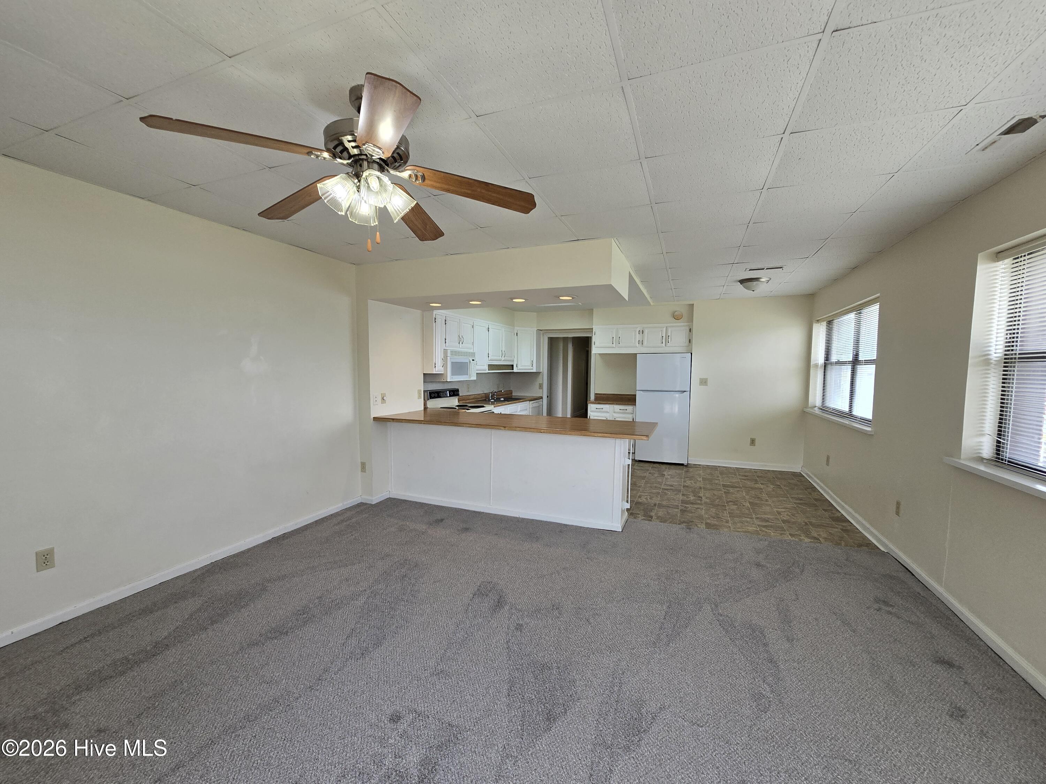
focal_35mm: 13
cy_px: 392
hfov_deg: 106.2
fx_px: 393
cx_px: 523
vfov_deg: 89.9
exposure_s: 1/120
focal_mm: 2.2
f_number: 2.2
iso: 64
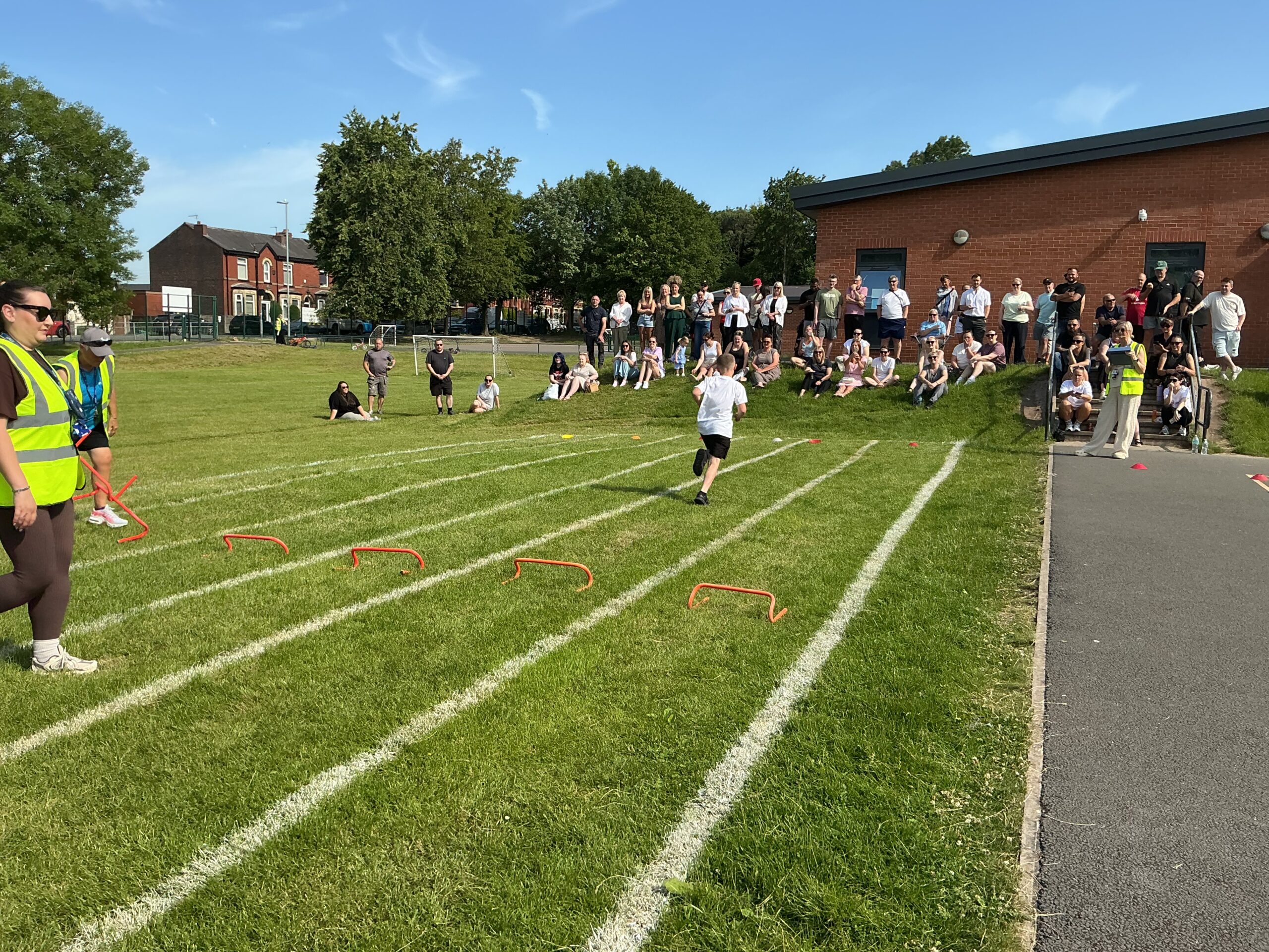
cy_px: 476
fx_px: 1063
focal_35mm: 29
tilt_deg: -6.2
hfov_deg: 61.7
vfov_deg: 48.2
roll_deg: -2.3
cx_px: 634
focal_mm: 3
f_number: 1.8
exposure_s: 1/1311
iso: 25
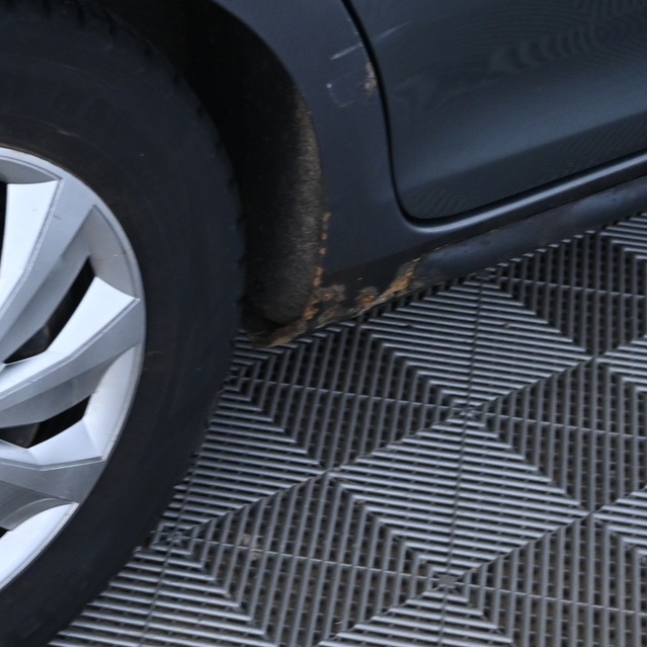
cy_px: 174
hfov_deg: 20.5
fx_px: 1776
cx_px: 151
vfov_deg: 20.5
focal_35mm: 84
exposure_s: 1/40
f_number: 4.5
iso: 1250
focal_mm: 26
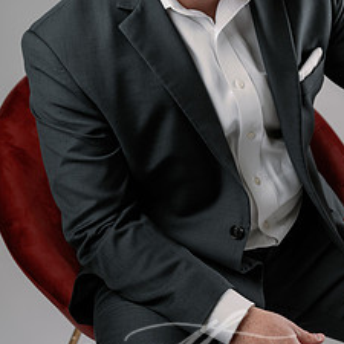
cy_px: 73
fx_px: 956
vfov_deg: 20.2
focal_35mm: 85
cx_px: 203
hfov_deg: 20.4
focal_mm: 50
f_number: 5
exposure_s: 1/200
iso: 100
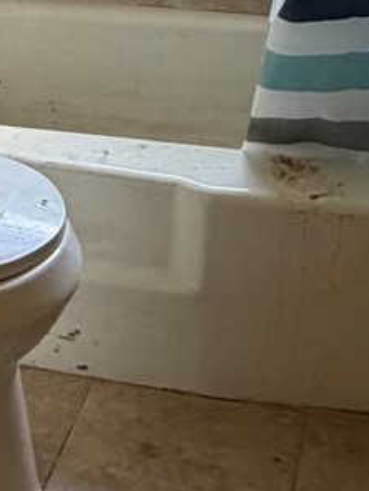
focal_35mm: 91
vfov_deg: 20.2
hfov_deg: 16.3
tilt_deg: -15.0
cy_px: -93
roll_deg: -1.3
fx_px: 1291
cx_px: 141
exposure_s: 1/120
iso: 250
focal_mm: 2.22
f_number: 2.2
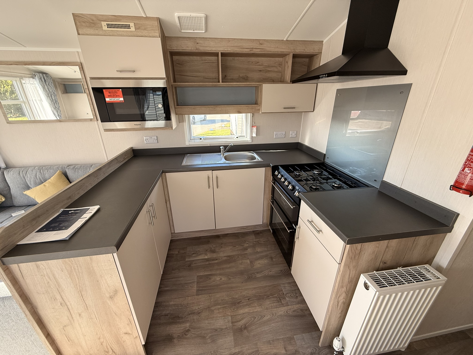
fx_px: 191
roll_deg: +1.1
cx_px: 236
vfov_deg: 85.7
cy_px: 178
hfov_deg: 102.1
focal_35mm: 14
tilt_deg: -22.6
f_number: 2.2
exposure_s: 1/99
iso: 100
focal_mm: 2.22
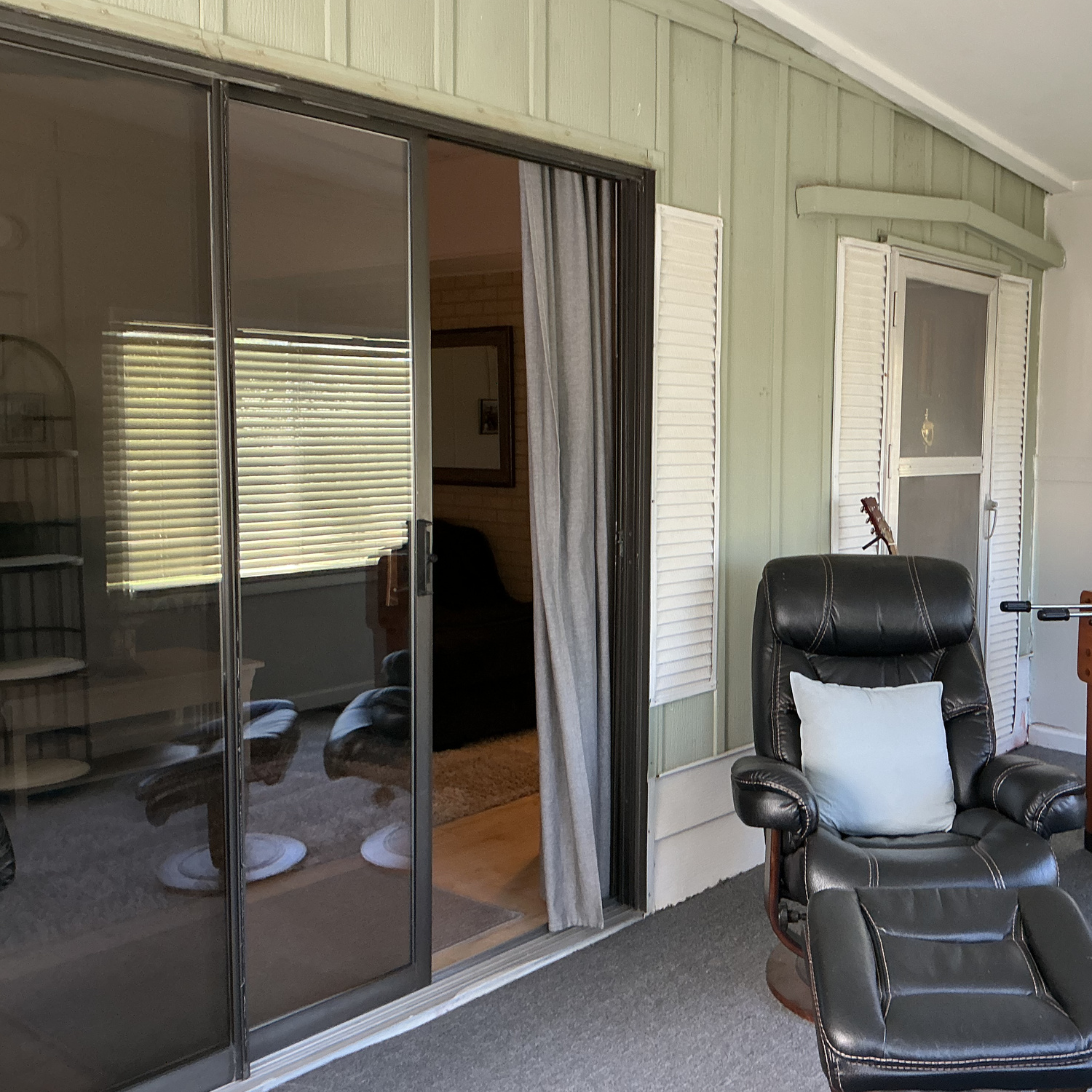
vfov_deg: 47.2
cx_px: 722
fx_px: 1249
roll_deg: -0.9
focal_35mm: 35
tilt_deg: -6.3
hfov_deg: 46.5
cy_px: 537
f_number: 1.8
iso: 100
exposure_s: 1/60
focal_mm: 3
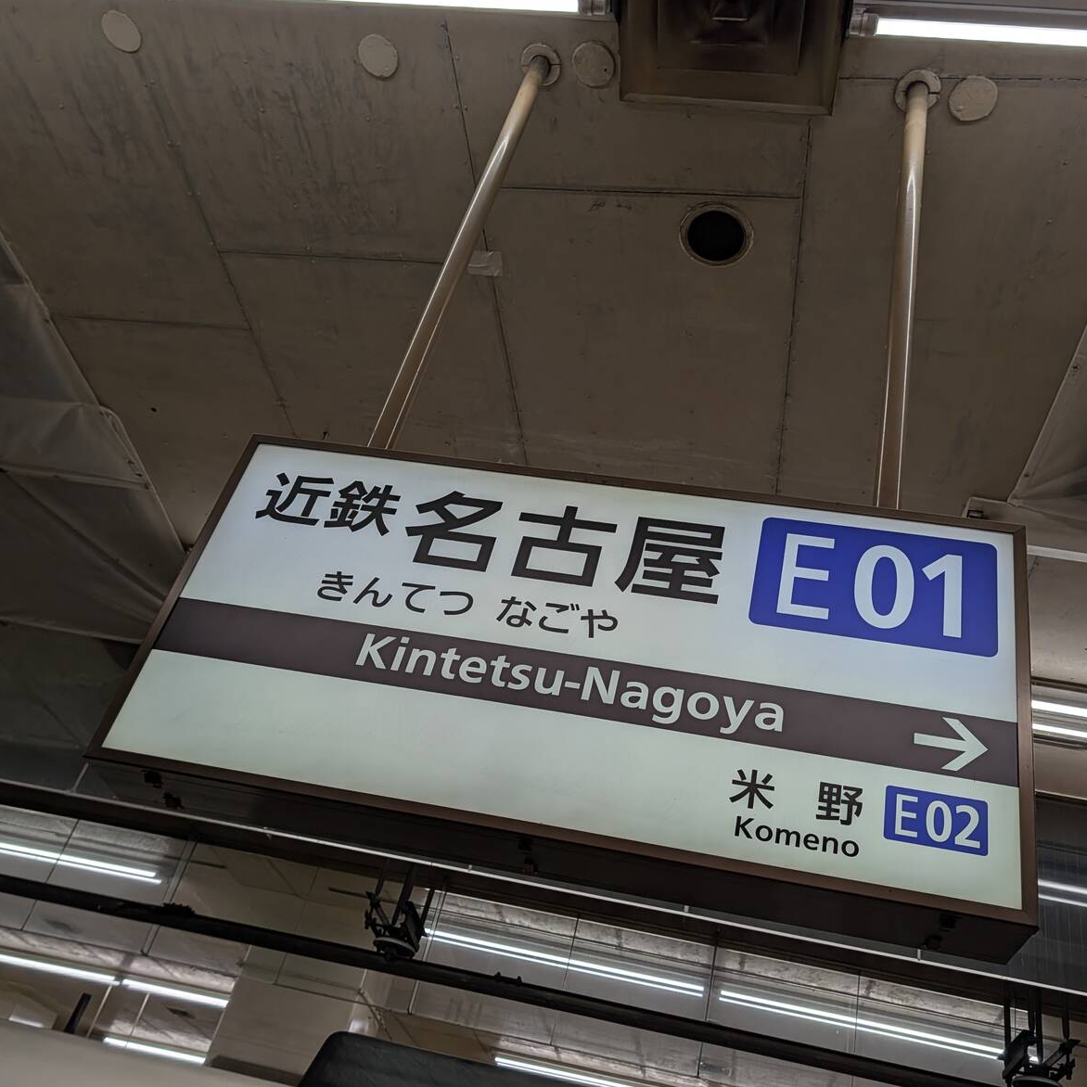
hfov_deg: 55.6
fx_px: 1030
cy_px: 610
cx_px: 541
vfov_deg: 55.5
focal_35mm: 29
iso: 29
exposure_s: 1/266
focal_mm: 6.9
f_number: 1.68
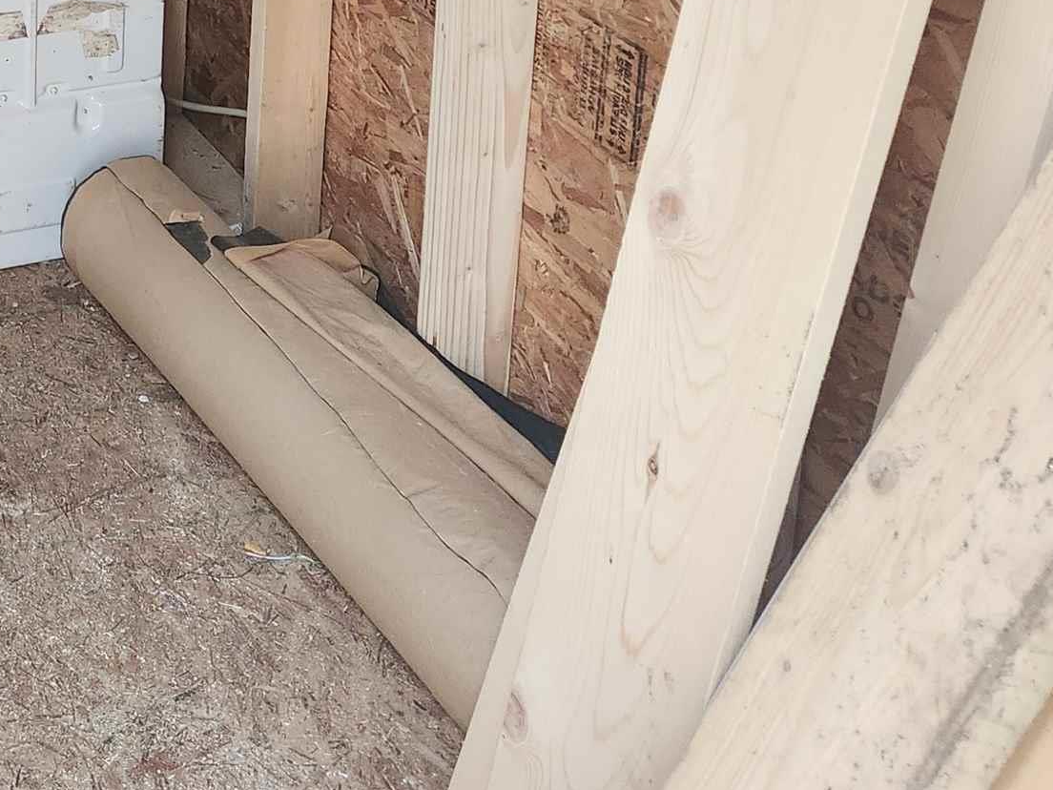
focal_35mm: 64
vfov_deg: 20.9
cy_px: -229
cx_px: -259
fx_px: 1947
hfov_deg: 26.4
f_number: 1.8
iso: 400
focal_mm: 5.4
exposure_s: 1/120
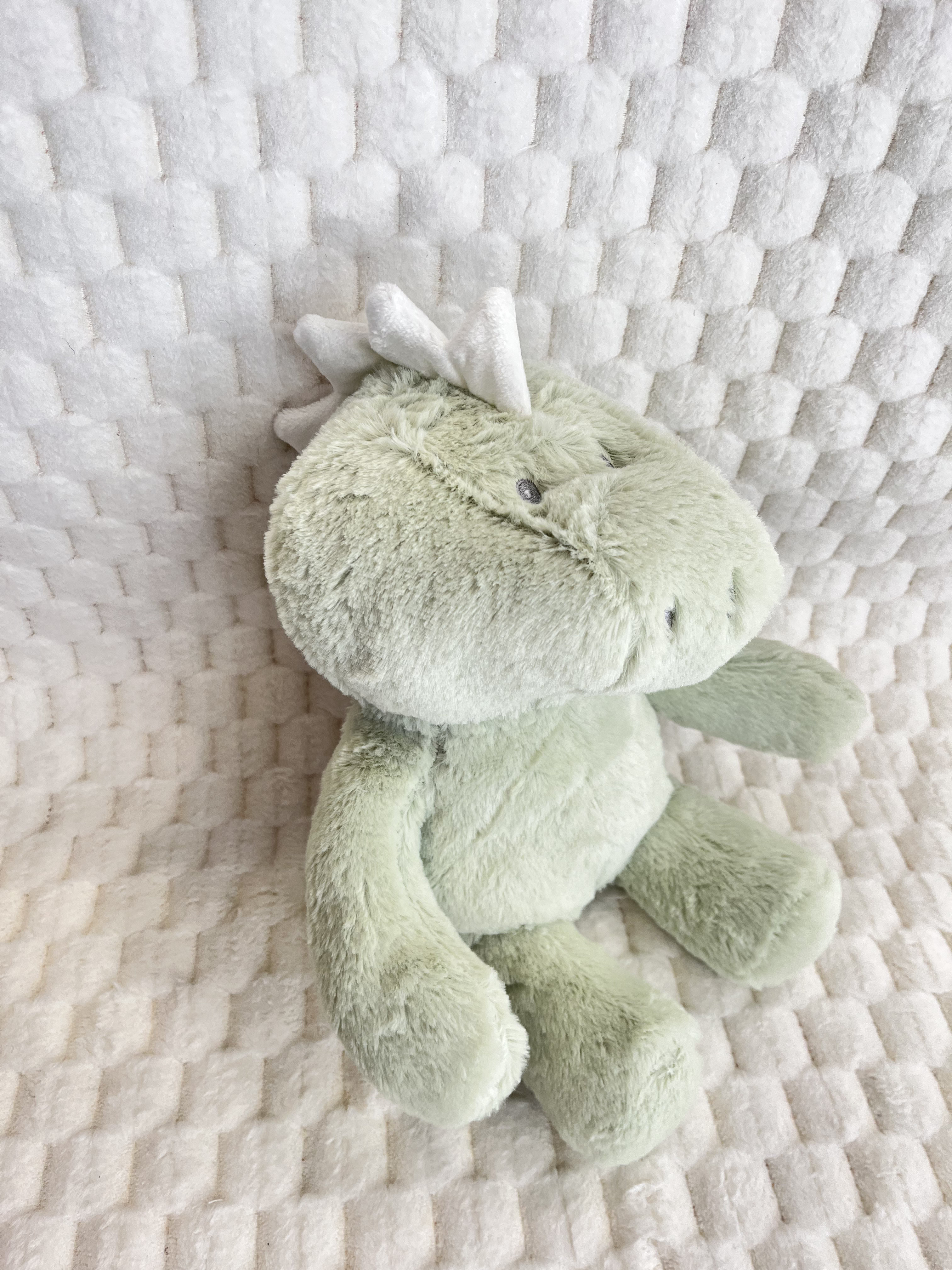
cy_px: 635
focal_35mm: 26
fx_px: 953
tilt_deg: -43.4
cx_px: 476
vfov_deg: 67.3
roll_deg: -2.2
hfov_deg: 53.1
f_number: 1.6
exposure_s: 1/121
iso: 100
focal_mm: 5.1
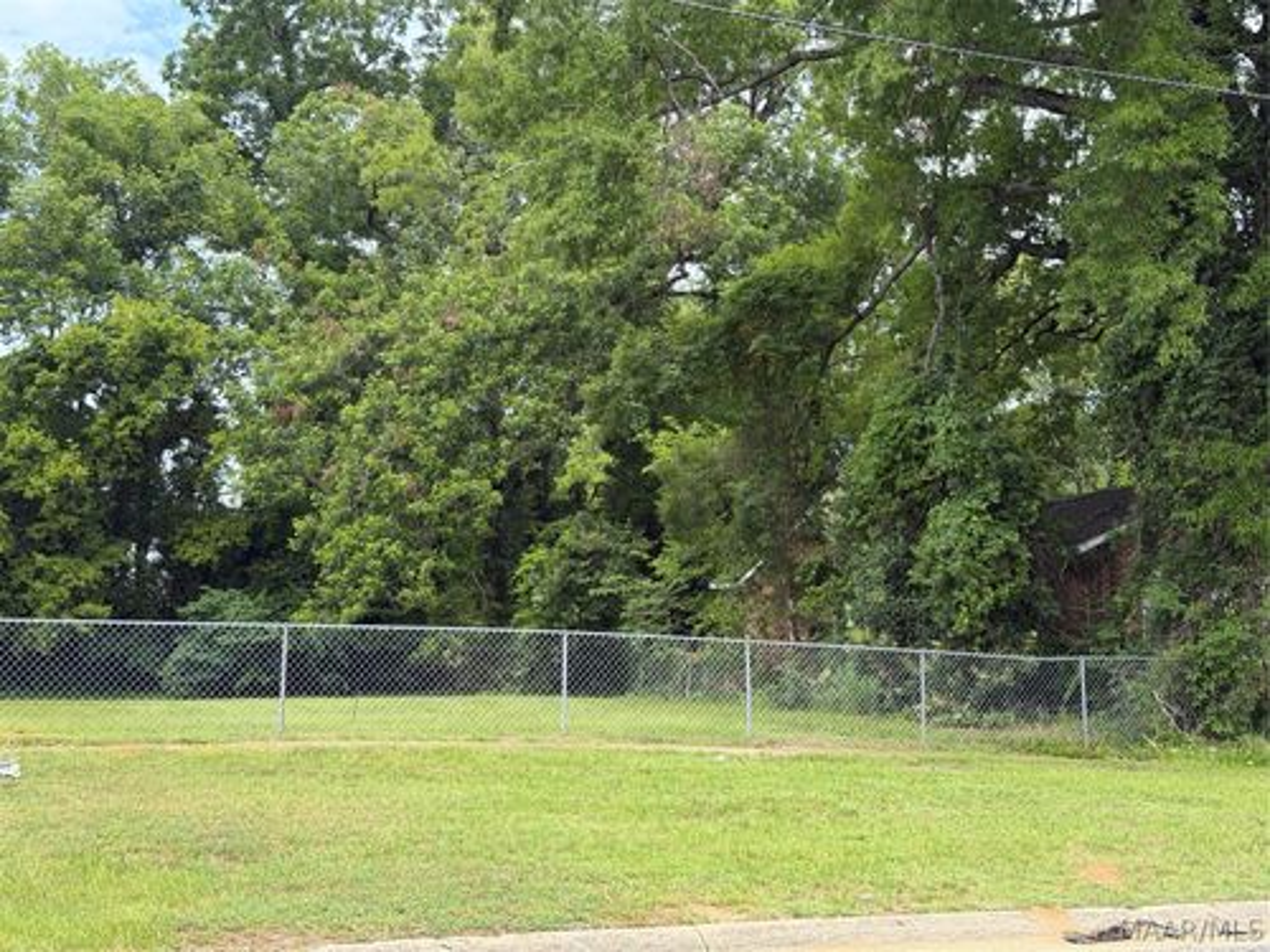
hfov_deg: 39.7
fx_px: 1761
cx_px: 635
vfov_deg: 30.3
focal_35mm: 48
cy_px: 476
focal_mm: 6.76
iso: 64
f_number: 1.78
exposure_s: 1/1185
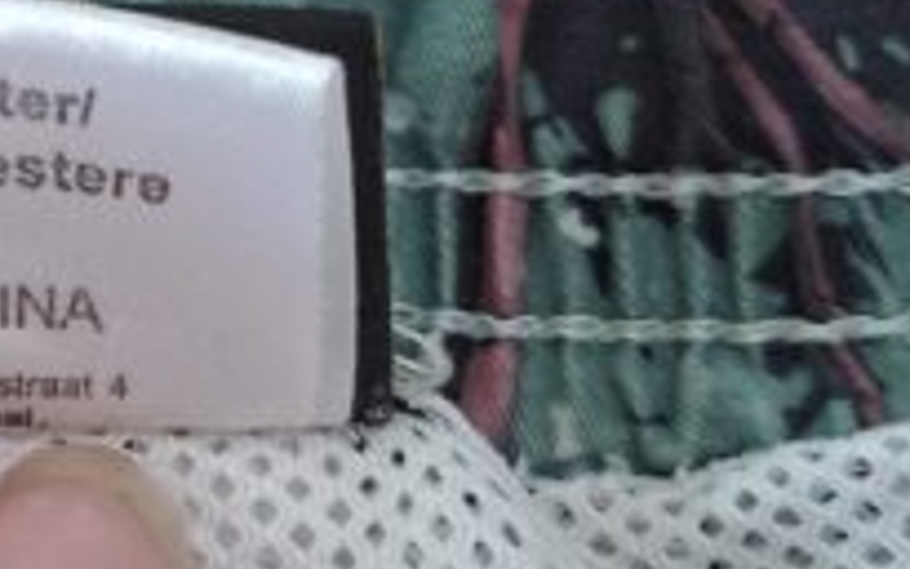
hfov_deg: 20.4
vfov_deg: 13.5
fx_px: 2355
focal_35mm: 95
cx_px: -200
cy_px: -62
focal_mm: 5.54
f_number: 1.8
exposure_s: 1/25
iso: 400
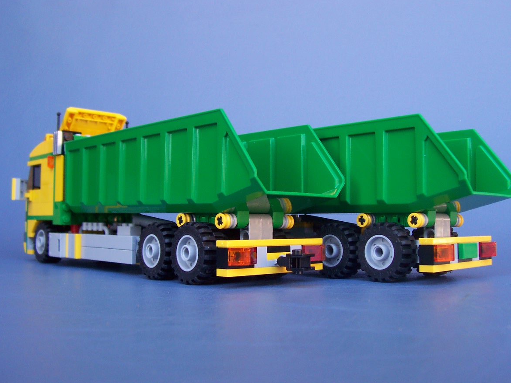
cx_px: 262
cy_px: 194
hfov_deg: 49.0
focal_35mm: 38
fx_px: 561
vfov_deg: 37.7
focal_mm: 5.6
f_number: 2.8
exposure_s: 1/60
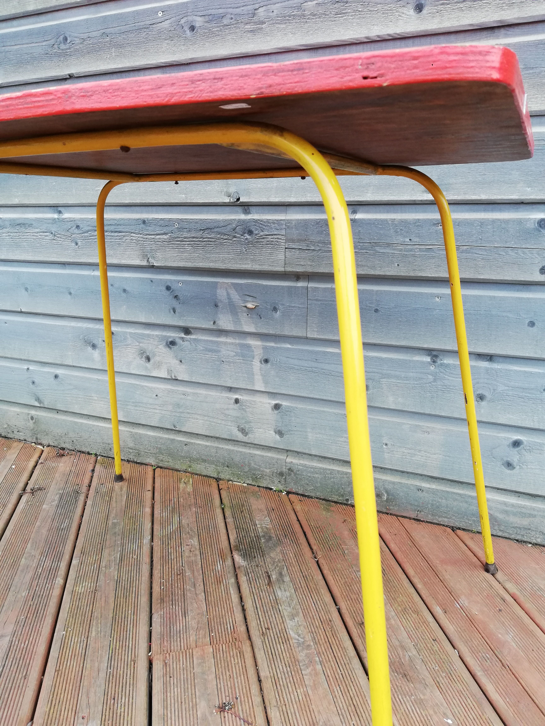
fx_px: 546
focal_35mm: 26
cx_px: 272
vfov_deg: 67.3
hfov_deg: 53.1
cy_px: 363
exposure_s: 1/50
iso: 125
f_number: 2.2
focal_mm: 3.81
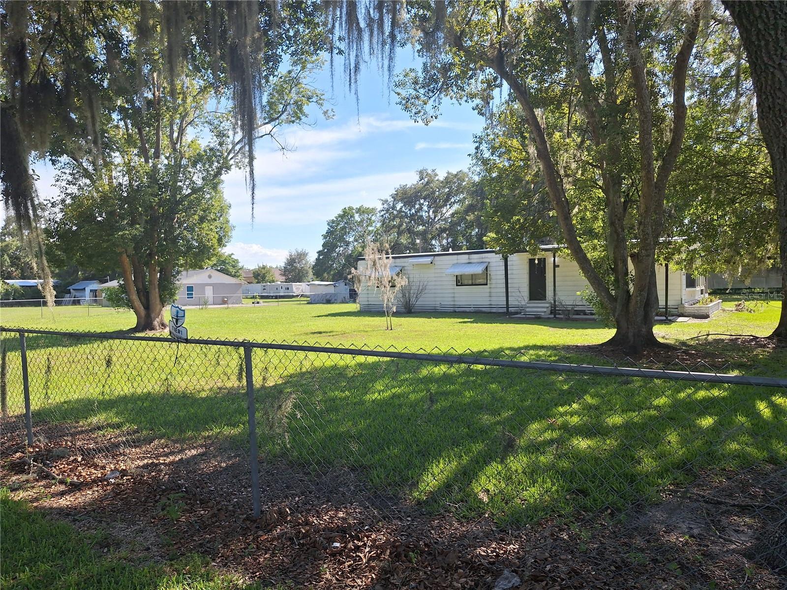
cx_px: 394
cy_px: 295
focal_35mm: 23
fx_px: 523
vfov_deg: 58.9
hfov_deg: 73.9
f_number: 1.8
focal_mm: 5.54
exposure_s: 1/1333
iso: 40
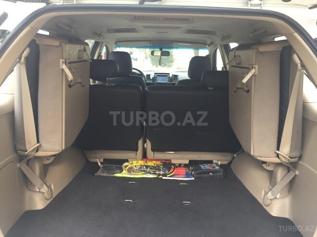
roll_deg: -1.2
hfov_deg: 61.7
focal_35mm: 29
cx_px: 158
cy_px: 118
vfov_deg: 48.2
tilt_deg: -14.1
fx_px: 266
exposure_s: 1/33
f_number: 2.2
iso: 50
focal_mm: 4.15
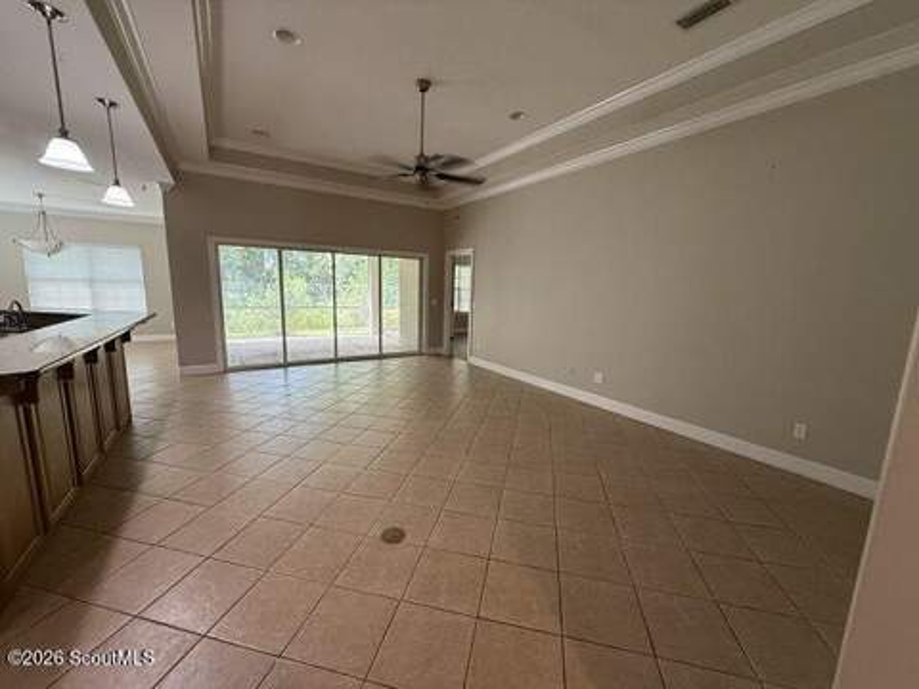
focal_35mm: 14
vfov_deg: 85.7
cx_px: 460
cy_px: 344
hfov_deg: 102.1
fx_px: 372
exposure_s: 1/60
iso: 160
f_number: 2.2
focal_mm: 2.22
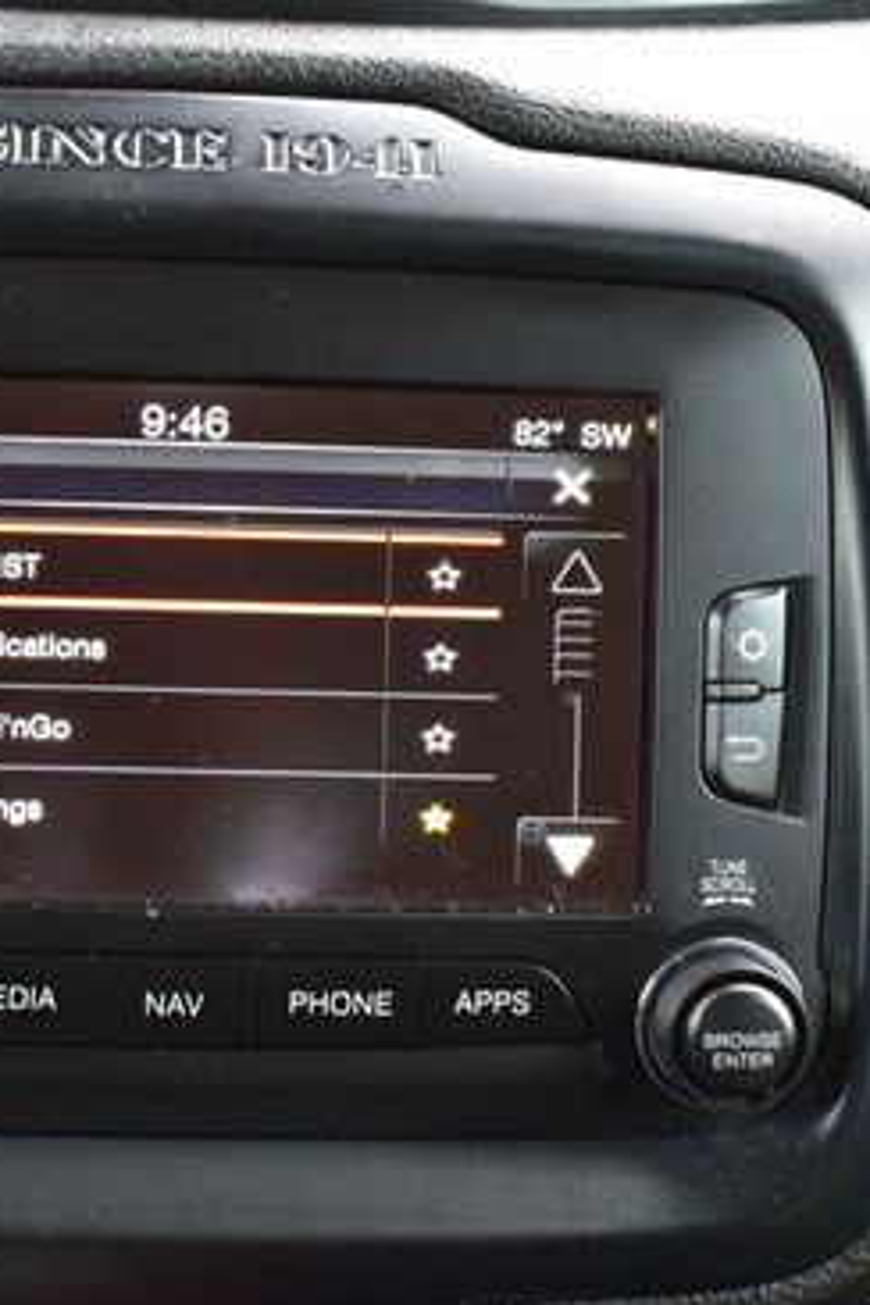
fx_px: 3045
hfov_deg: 16.2
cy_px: 702
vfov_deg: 24.2
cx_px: 203
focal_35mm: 84
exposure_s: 1/15
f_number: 6.3
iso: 640
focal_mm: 32
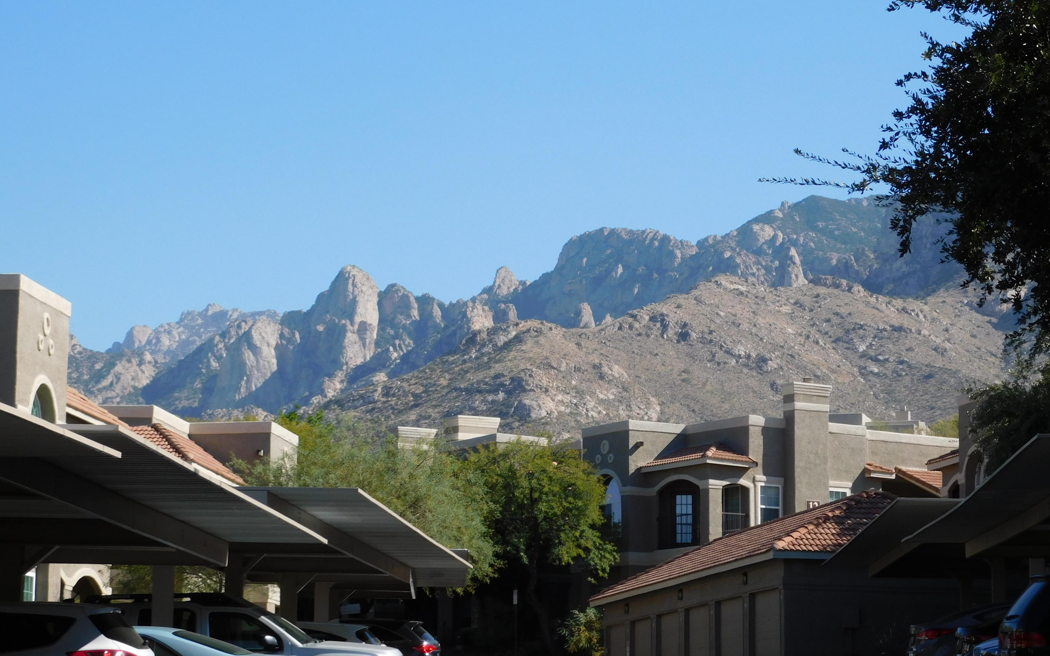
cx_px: 527
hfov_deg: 21.4
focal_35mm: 97
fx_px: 2776
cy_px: 322
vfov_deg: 13.5
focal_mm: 16.1
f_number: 4.5
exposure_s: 1/800
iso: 125
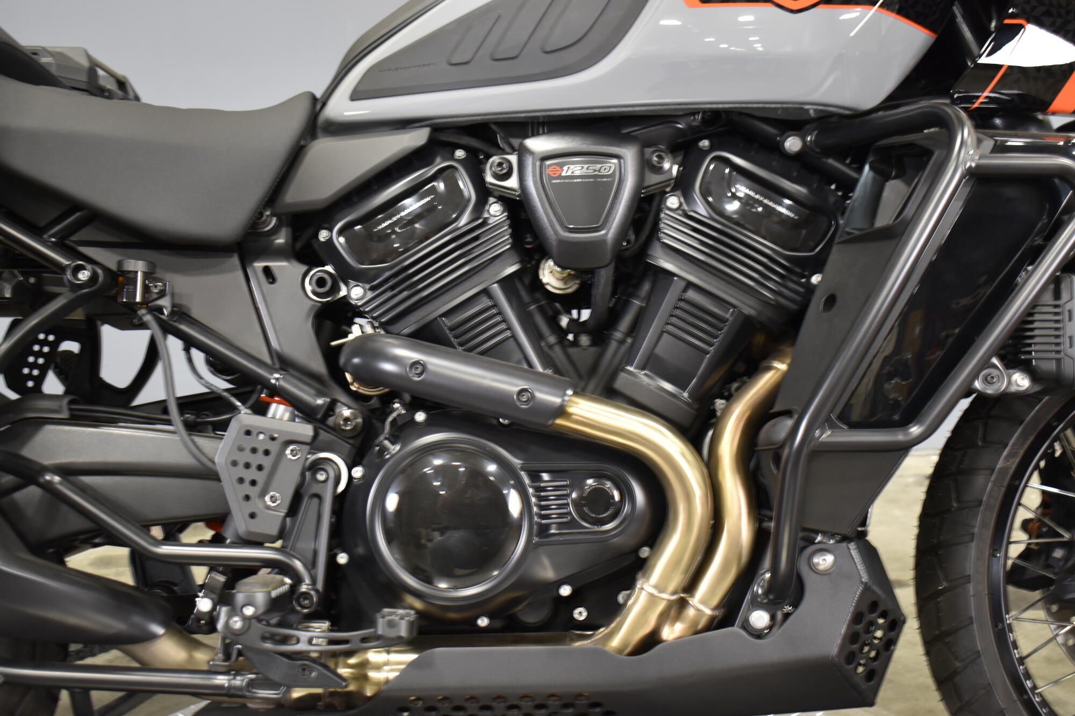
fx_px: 1254
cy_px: 358
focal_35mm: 42
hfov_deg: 46.4
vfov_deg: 31.9
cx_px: 538
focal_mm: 28
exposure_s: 1/8
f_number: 4.2
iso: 400
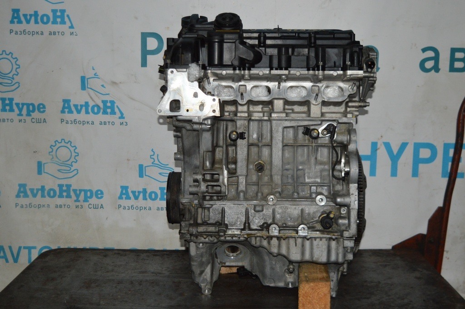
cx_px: 232
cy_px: 154
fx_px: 619
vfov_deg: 28.0
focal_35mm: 48
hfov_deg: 41.1
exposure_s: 1/30
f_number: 4.5
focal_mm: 32
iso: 1400
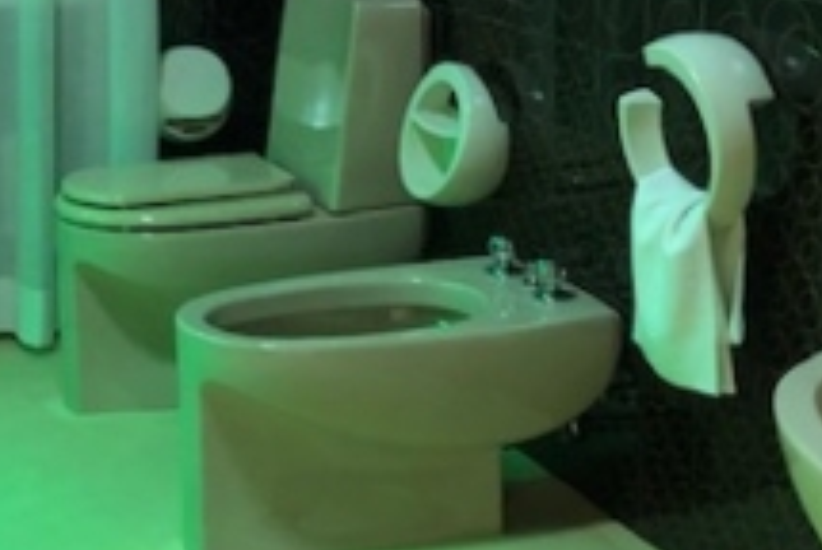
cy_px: -69
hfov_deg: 25.6
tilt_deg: -6.0
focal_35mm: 79
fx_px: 1806
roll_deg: +0.2
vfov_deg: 16.7
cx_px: 379
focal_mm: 4
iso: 100
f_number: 1.8
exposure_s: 1/9
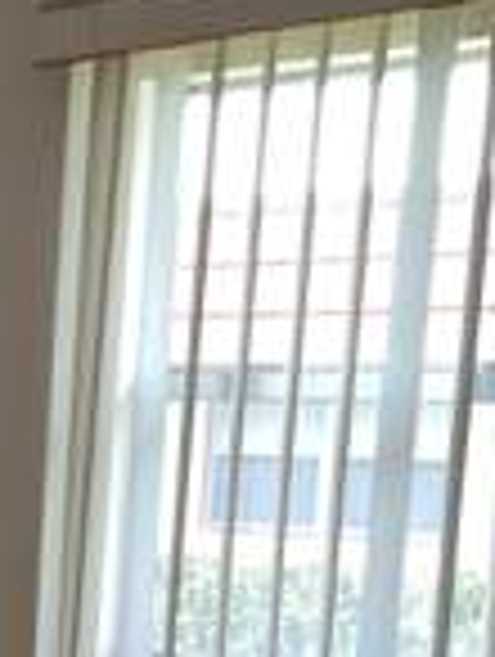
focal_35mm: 95
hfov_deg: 13.7
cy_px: 749
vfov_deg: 19.6
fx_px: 1806
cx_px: -436
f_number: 1.8
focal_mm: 3
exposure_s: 1/60
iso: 40
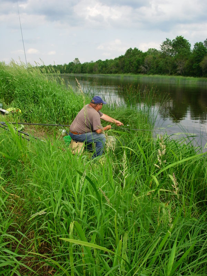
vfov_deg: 49.0
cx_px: 104
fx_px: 303
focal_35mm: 38
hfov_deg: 37.7
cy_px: 138
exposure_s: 1/575
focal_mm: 6.3
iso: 50
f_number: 2.9
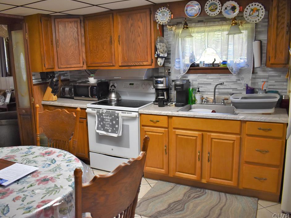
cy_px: 111
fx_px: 252
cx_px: 123
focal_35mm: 30
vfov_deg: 46.8
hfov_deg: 59.7
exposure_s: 1/200
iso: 800
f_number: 3.5
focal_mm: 18
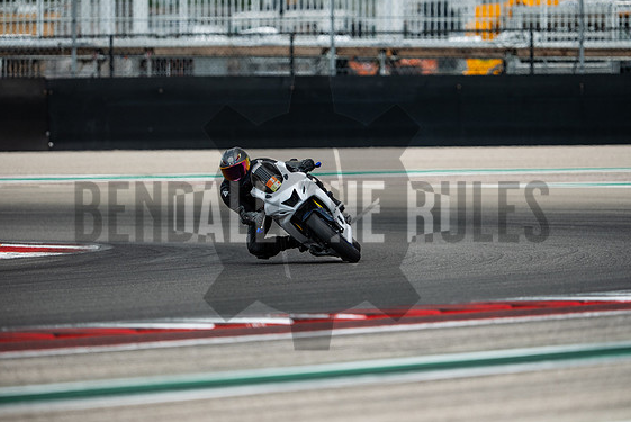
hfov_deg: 4.7
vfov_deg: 3.2
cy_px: 213
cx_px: 312
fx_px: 7613
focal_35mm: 434
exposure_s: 1/1600
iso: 320
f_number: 2.8
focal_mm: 280
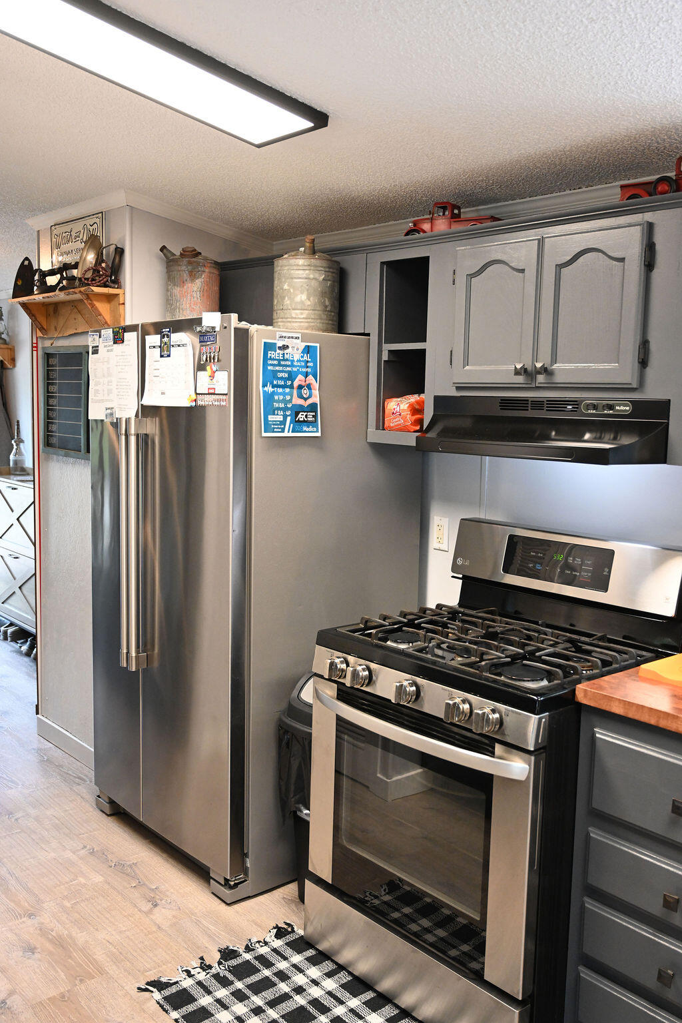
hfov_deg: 40.0
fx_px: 938
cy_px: 512
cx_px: 341
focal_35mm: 33
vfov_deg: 57.2
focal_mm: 33
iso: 2800
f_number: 4
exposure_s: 1/125
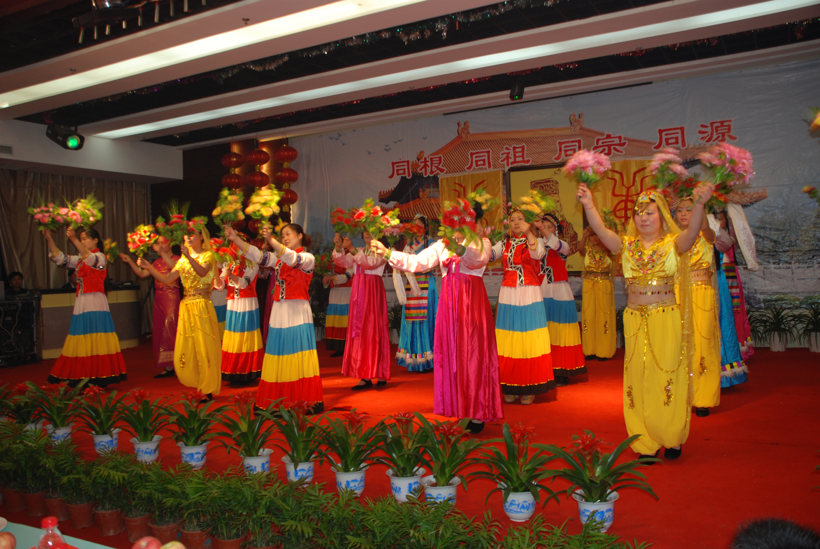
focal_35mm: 30
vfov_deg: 43.7
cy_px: 274
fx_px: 684
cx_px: 410
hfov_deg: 61.9
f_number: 3.8
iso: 320
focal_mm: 20
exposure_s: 1/60
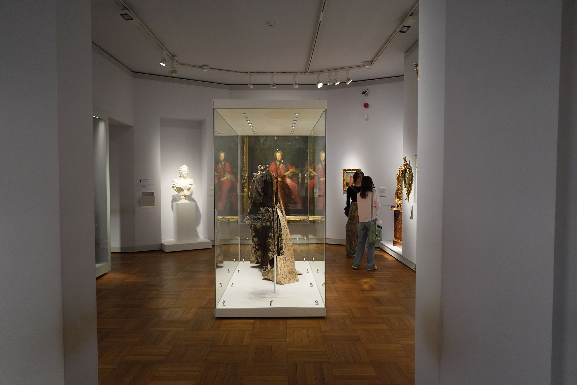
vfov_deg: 53.1
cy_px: 192
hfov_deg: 73.7
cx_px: 288
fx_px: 385
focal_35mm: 24
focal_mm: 24
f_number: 3.5
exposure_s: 1/80
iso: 3200
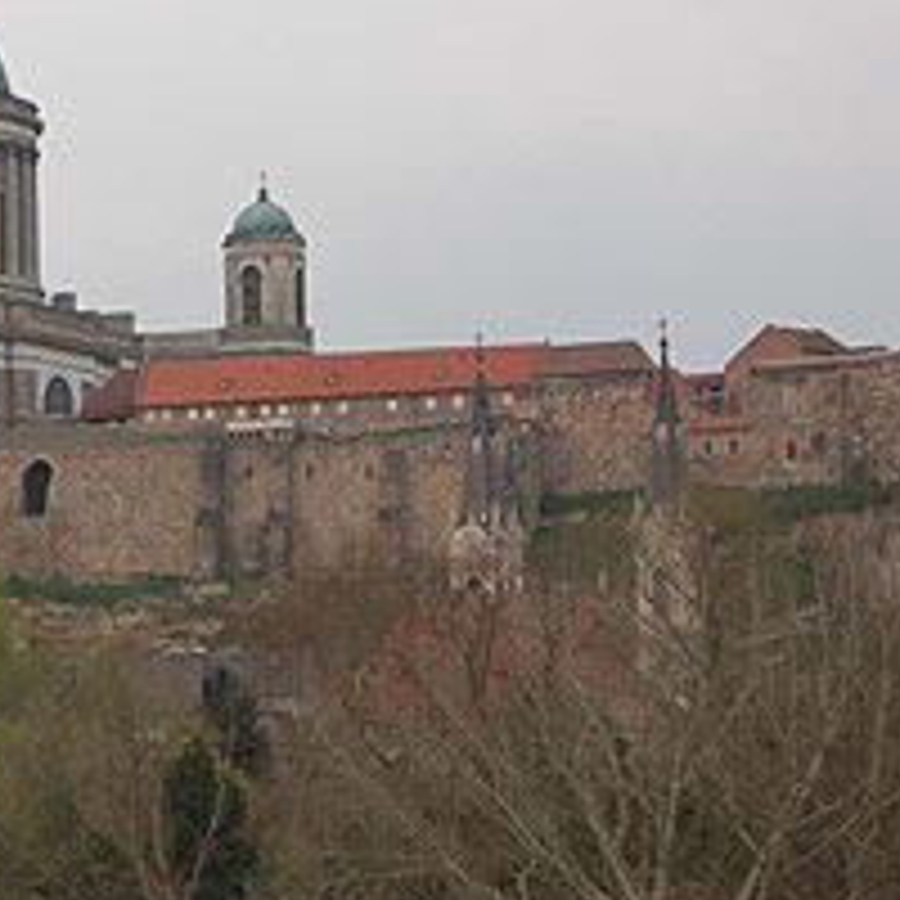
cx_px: -63
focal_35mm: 132
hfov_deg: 13.0
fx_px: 3883
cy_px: 263
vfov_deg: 13.2
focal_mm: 46
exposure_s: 1/400
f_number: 10
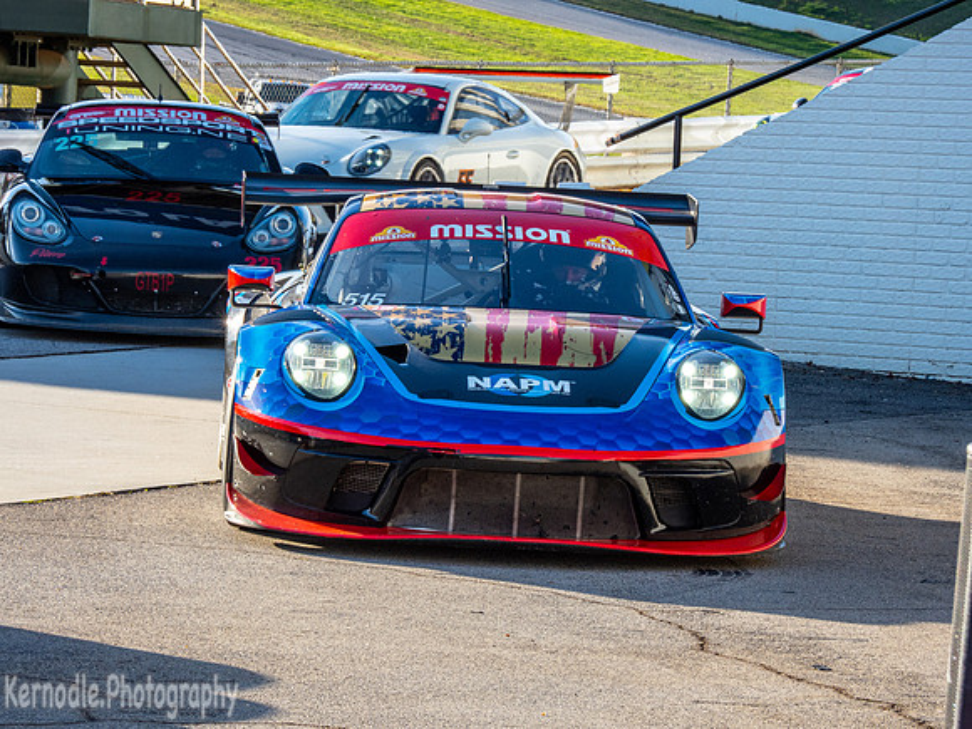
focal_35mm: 200
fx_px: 5616
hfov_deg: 9.9
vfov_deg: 7.4
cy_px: 364
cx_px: 486
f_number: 16
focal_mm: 100
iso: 500
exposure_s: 1/80
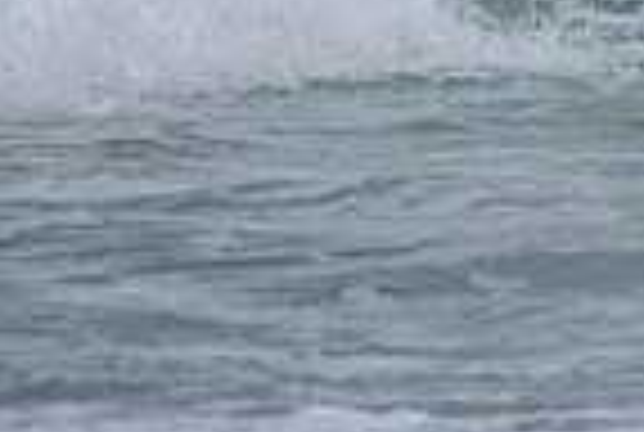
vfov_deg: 0.7
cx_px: 1193
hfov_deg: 1.0
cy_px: -389
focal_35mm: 2025
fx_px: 36300
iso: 200
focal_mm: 500
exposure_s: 1/2000
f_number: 5.6
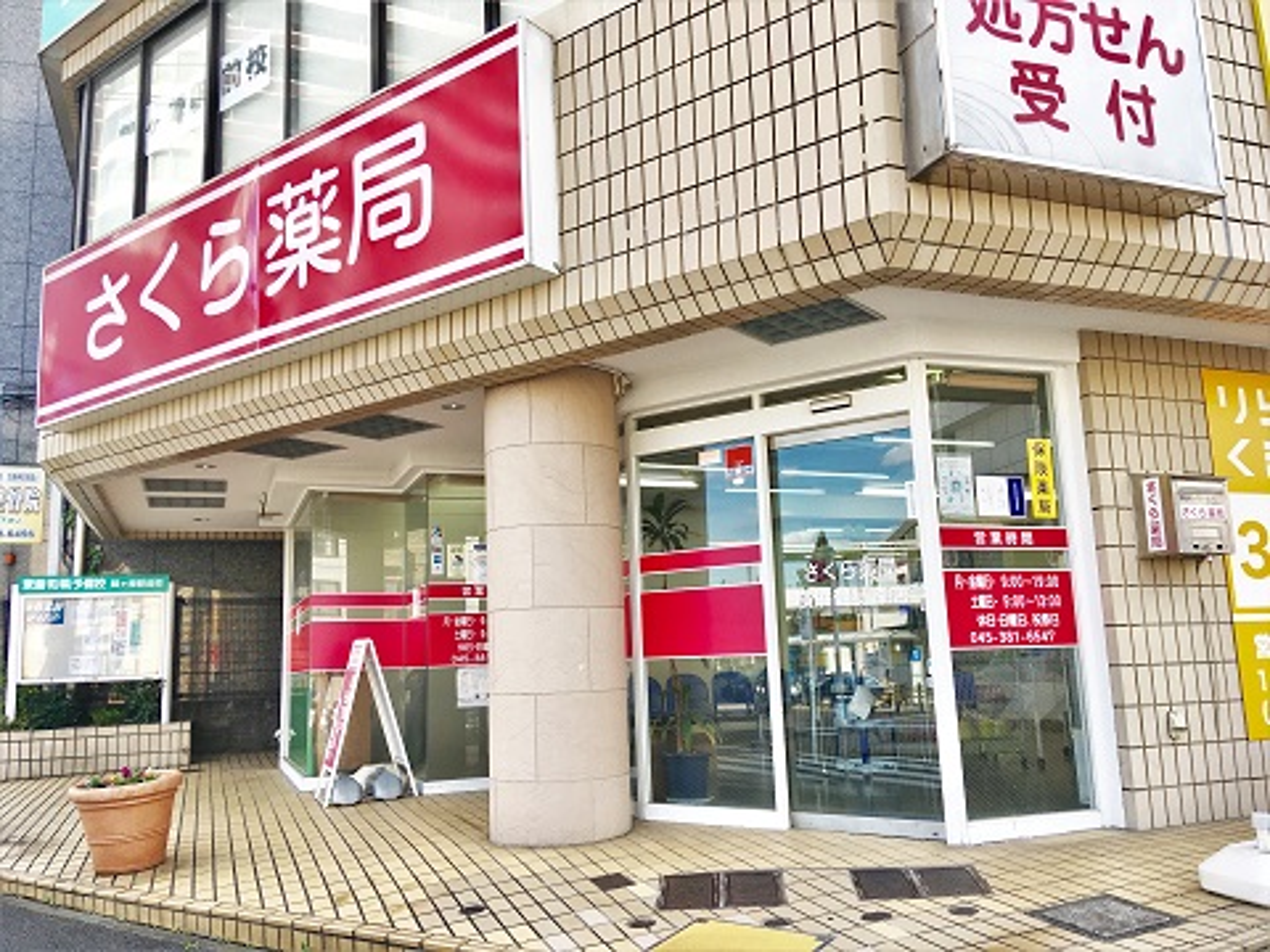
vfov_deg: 48.2
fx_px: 1064
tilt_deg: +9.9
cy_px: 476
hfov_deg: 61.7
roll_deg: +2.2
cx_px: 635
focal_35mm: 29
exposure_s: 1/354
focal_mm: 4.15
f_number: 2.2
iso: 25
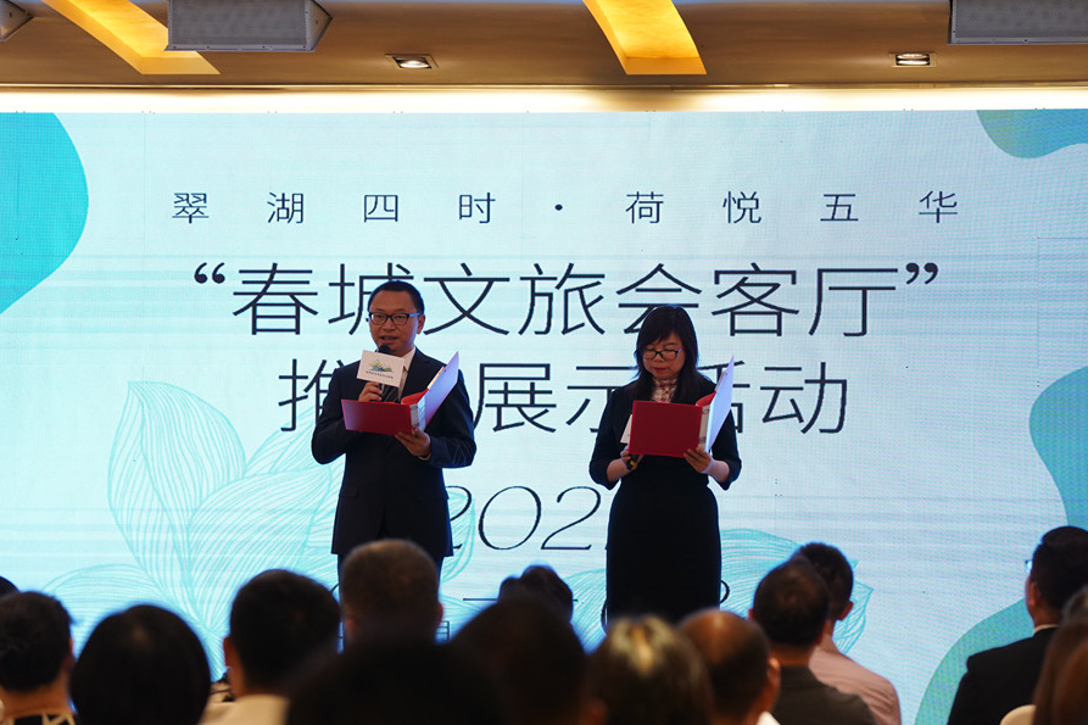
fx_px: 4260
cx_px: 543
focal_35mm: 141
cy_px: 362
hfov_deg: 14.6
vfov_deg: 9.7
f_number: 5
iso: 3200
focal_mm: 140
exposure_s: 1/200
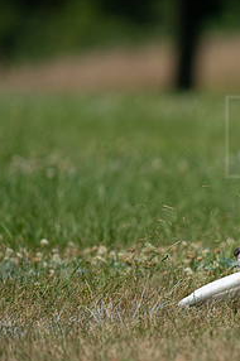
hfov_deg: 1.6
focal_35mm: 851
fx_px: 8530
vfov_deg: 2.4
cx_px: 346
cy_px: 158
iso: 500
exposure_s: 1/4000
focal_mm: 419
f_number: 6.3
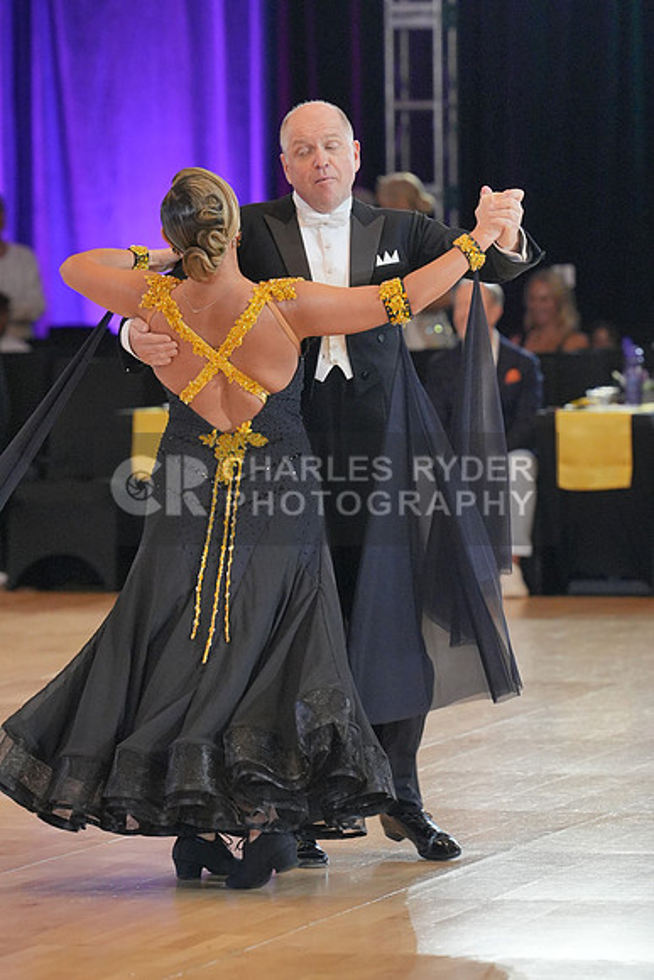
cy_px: 490
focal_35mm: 225
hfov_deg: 6.1
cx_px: 327
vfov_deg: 9.1
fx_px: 6127
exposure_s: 1/500
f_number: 3.5
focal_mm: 150
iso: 3200
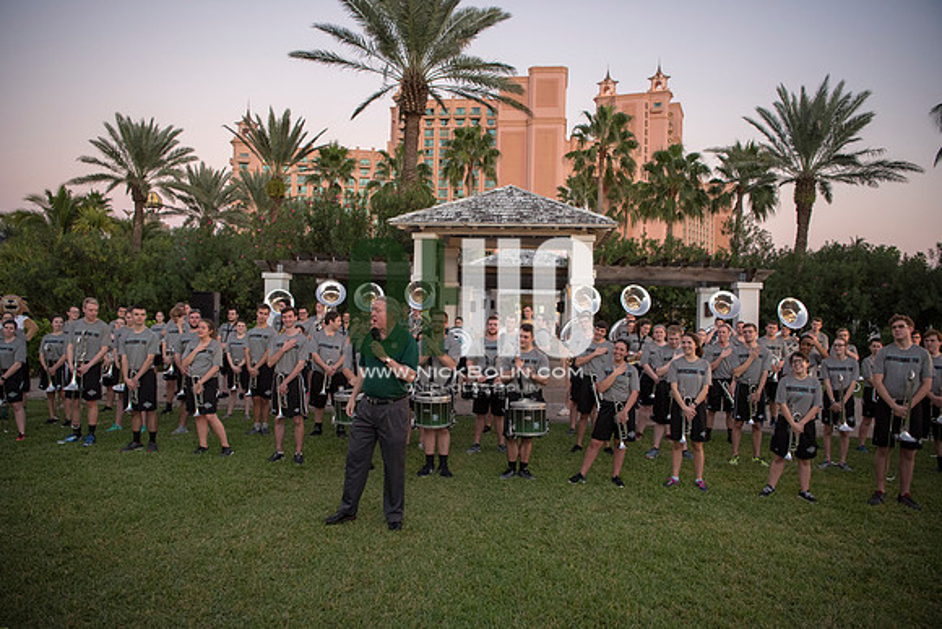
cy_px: 314
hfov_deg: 73.7
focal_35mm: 24
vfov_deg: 53.2
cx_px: 471
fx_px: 628
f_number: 3.2
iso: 2000
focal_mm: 24
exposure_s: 1/400
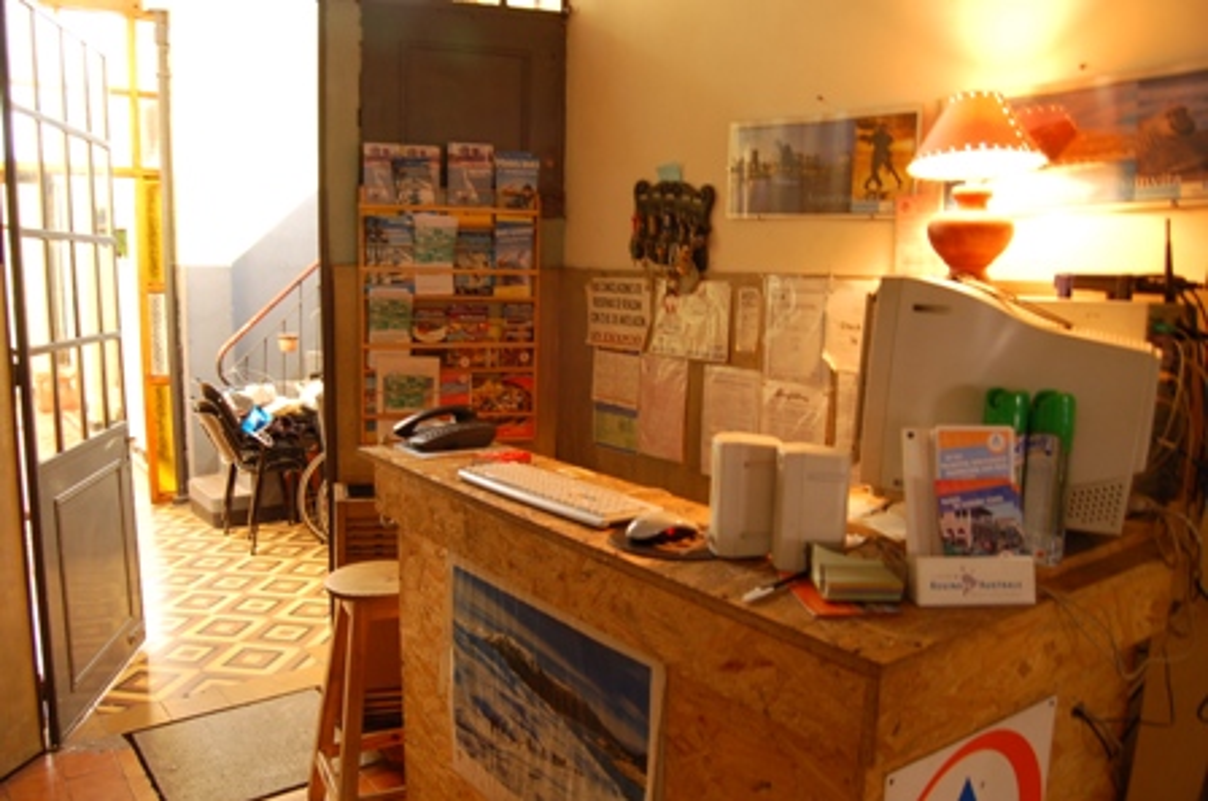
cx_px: 604
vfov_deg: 47.8
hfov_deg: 67.5
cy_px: 400
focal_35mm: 27
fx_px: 904
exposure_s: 1/4
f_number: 4.8
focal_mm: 18
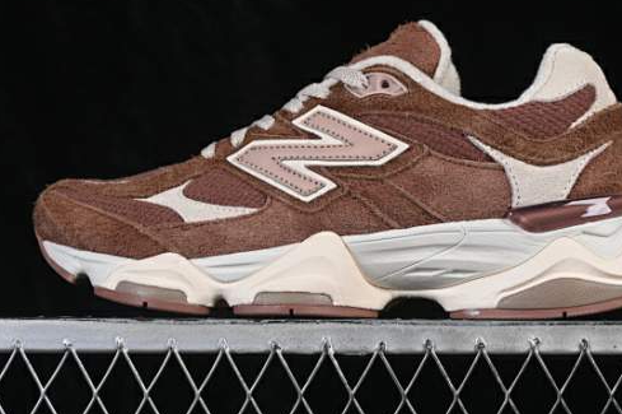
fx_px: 1933
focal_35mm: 112
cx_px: 357
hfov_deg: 18.3
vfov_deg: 12.2
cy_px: 127
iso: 160
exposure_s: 1/80
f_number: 8
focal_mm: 50
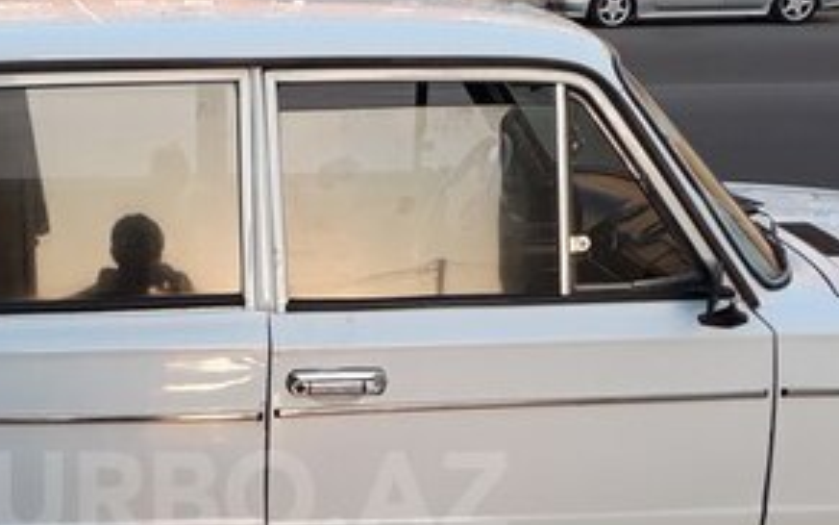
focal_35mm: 65
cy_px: 495
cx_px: 213
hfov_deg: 31.0
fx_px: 1487
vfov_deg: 19.6
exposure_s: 1/142
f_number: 1.9
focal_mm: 3.6
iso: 40
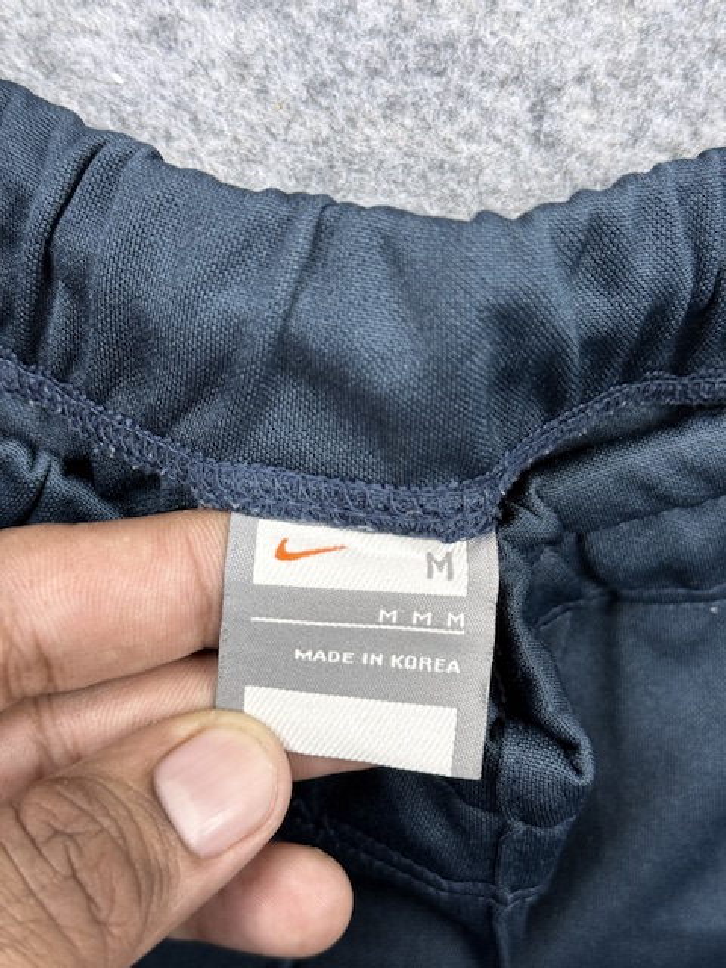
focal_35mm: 48
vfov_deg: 39.7
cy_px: 484
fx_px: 1342
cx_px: 363
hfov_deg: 30.3
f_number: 1.78
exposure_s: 1/50
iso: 64
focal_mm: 6.76
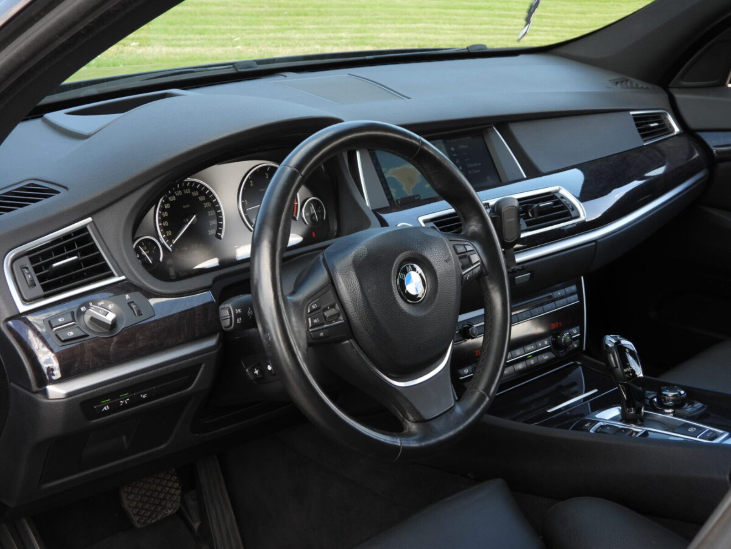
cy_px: 274
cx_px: 366
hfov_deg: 40.4
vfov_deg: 30.9
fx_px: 993
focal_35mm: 47
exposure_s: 1/125
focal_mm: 8.5
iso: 100
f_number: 3.2
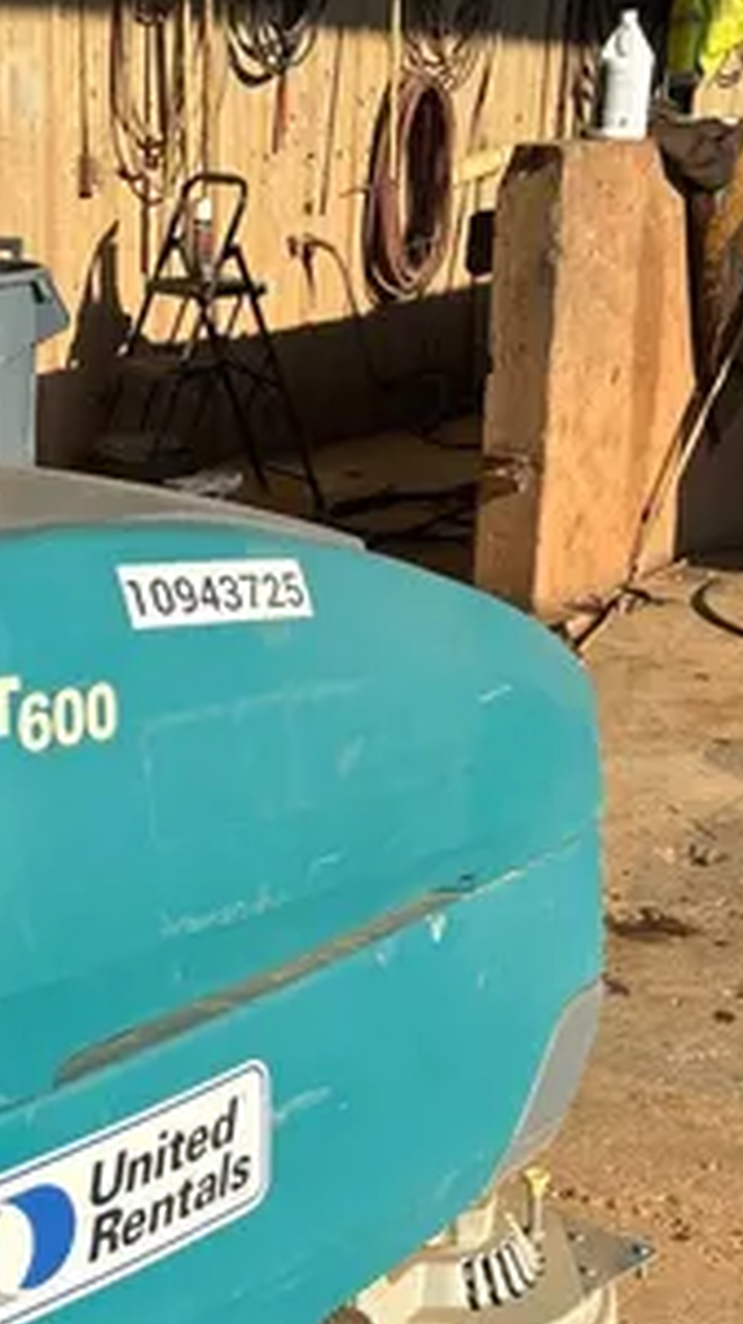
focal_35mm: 69
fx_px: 2420
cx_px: 84
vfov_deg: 29.4
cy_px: 1177
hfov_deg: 17.2
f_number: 1.6
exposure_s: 1/2342
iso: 50
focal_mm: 5.96
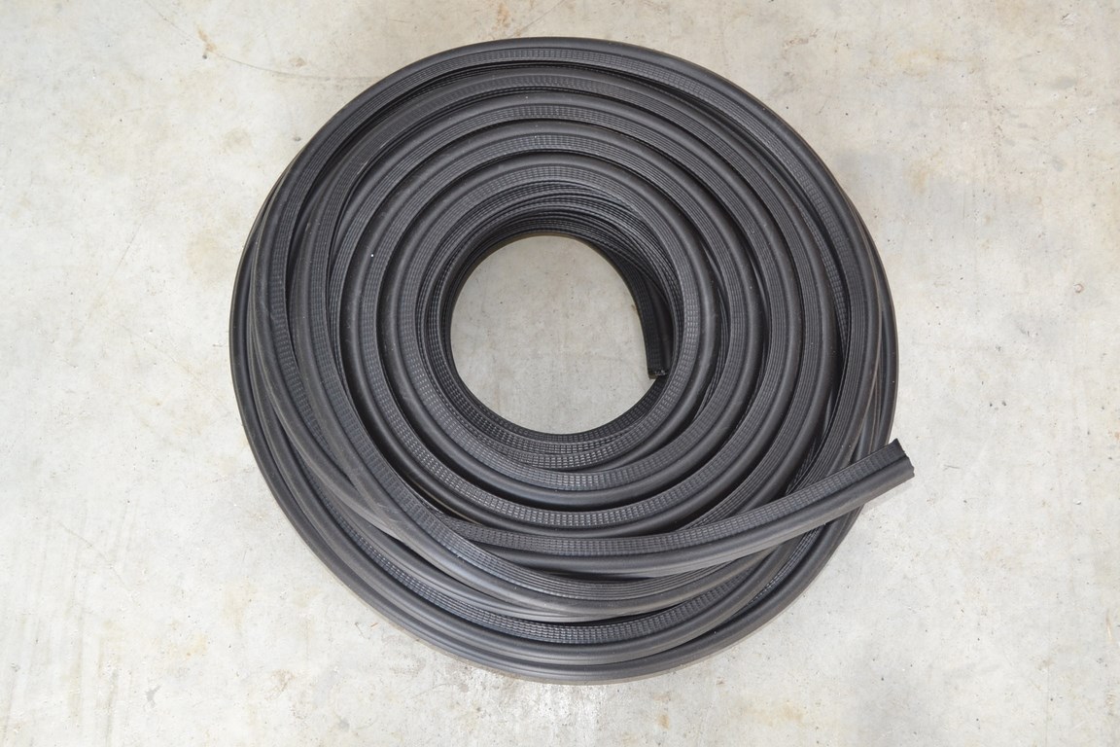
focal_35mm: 48
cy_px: 374
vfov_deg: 28.1
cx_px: 560
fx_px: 1493
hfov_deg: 41.1
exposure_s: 1/100
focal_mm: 32
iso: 400
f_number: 4.8
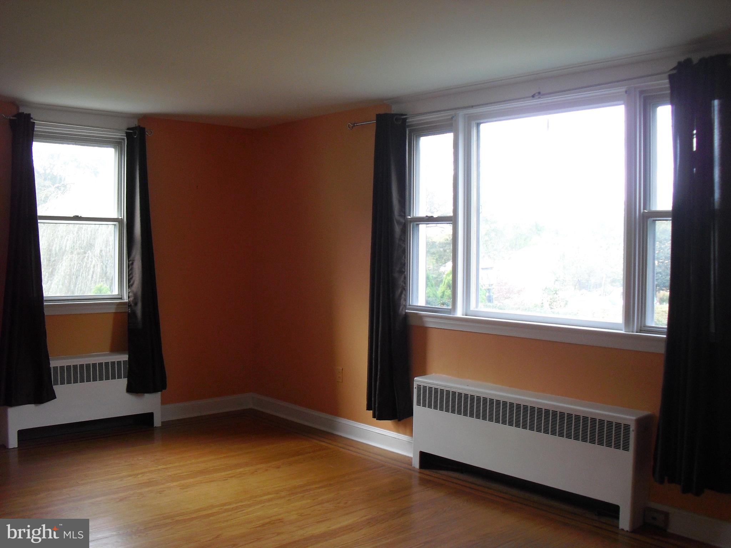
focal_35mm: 36
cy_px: 274
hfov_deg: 51.4
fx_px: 760
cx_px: 366
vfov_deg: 39.7
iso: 200
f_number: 3.1
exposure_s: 1/100
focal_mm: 6.3
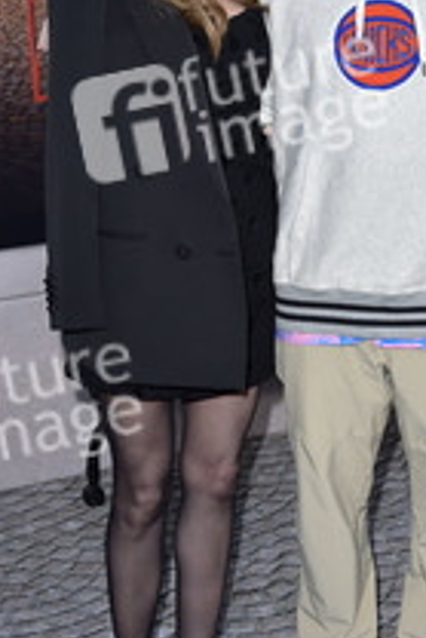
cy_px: 264
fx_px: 1293
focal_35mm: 73
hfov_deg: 18.6
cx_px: 320
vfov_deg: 27.6
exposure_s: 1/250
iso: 320
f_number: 6.3
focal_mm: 38
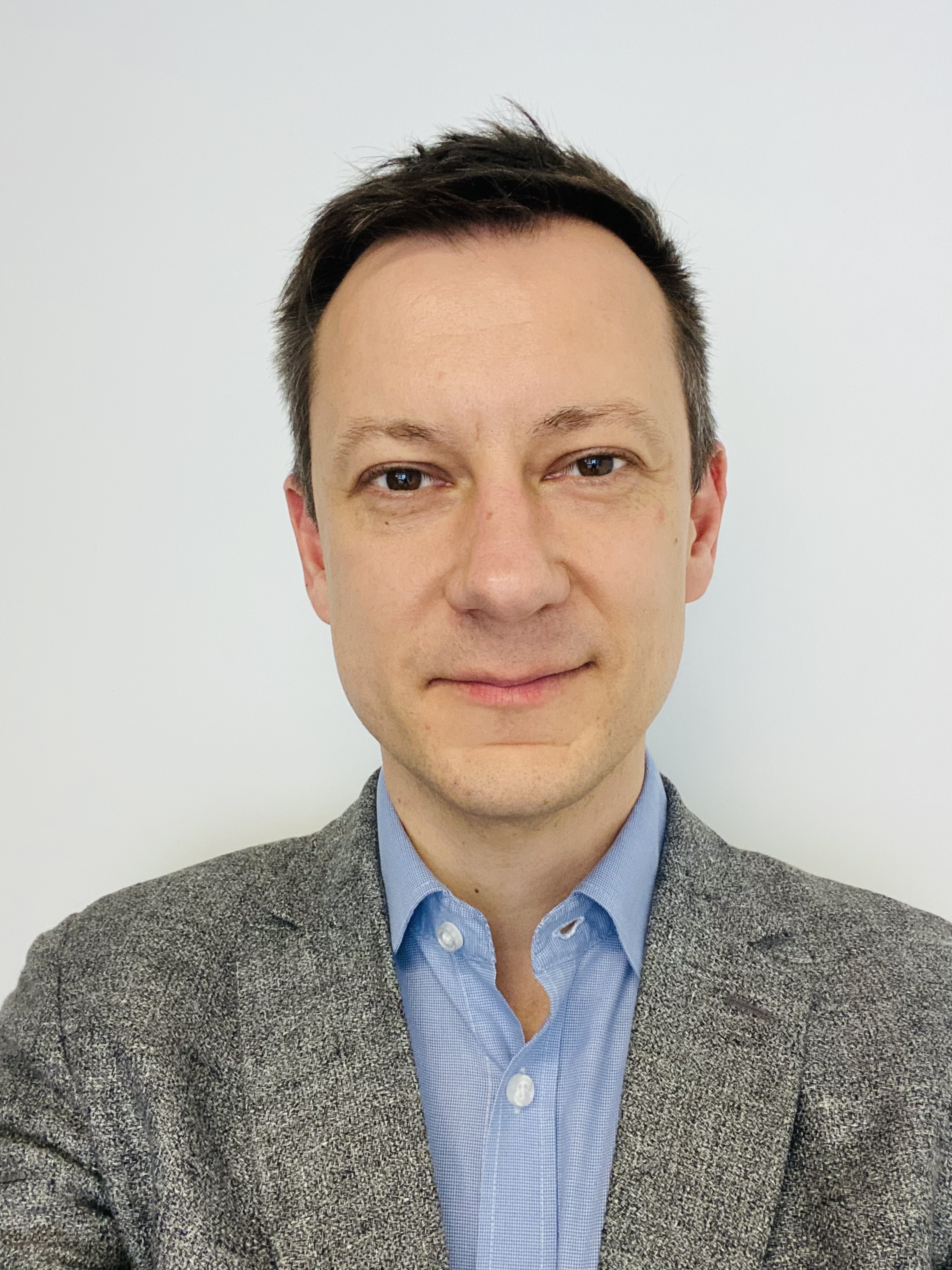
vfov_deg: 60.0
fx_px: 1100
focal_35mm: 30
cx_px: 476
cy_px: 635
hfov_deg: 46.8
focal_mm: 2.71
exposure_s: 1/54
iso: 400
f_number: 2.2
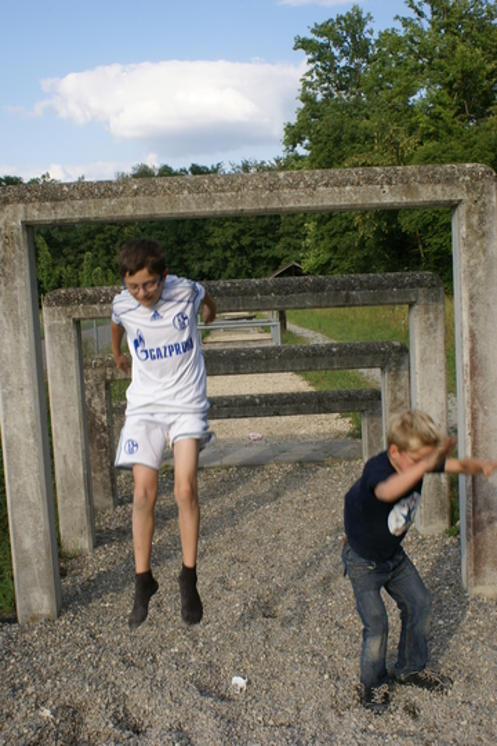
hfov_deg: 31.9
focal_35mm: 42
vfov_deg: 46.4
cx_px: 248
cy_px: 373
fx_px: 870
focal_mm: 28
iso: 100
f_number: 7.1
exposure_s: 1/320
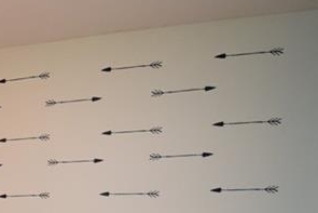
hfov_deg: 30.4
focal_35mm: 52
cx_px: -92
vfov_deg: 23.2
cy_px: 274
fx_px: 460
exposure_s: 1/60
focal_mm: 10
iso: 1100
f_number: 3.5
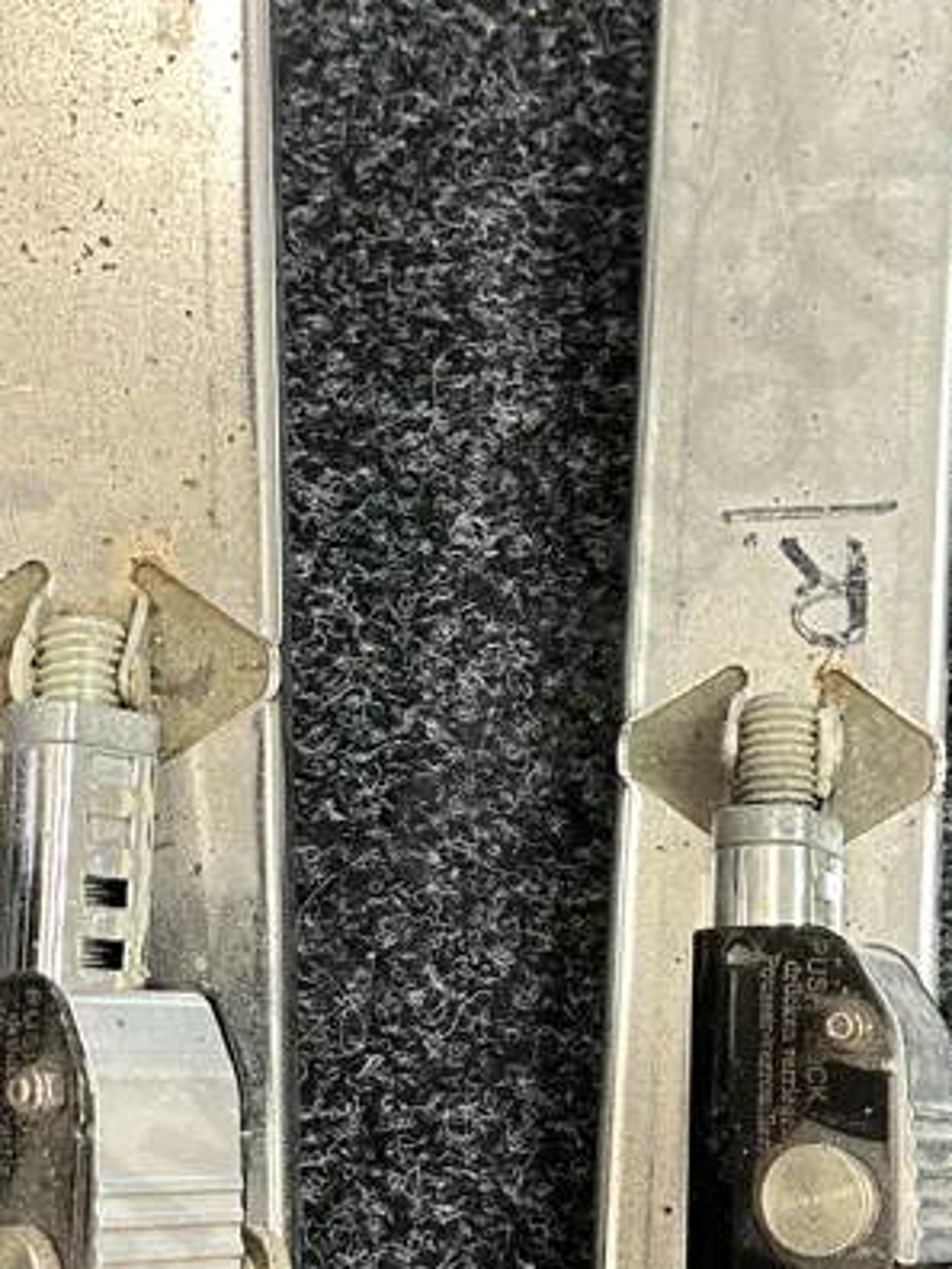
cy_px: 772
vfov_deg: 31.1
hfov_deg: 23.6
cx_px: 487
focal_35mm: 62
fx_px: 2273
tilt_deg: -78.7
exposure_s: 1/50
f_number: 1.78
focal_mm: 6.86
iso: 320
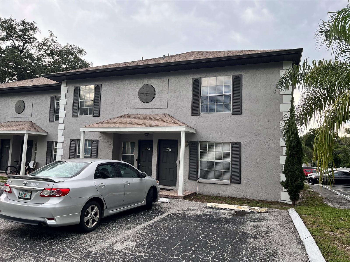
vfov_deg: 53.1
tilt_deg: +4.1
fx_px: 263
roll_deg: -2.4
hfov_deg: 67.3
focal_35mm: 26
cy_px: 131
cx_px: 175
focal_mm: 5.1
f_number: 1.6
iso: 50
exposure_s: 1/477
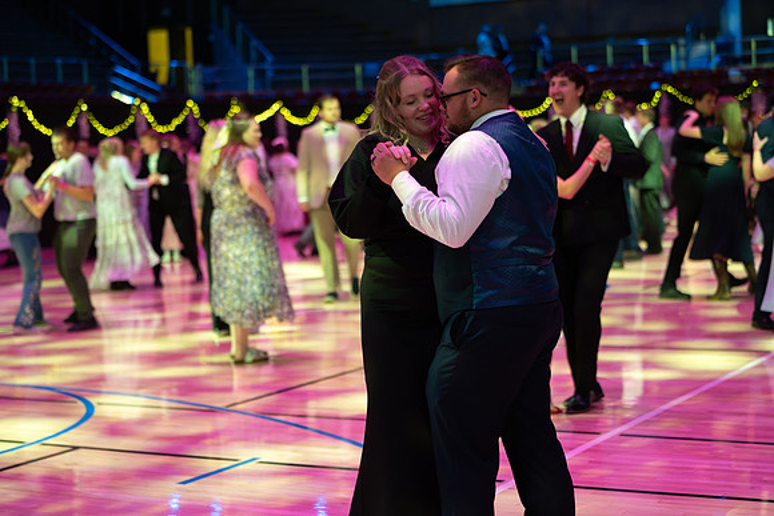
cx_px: 387
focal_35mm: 72
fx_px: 1548
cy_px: 258
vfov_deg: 18.9
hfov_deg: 28.1
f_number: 2.8
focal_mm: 72
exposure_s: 1/125
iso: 2000
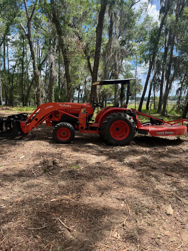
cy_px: 126
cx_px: 94
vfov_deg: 67.3
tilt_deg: -5.9
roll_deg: +2.7
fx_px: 188
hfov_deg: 53.1
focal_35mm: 26
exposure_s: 1/1186
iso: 50
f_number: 1.6
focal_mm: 5.1
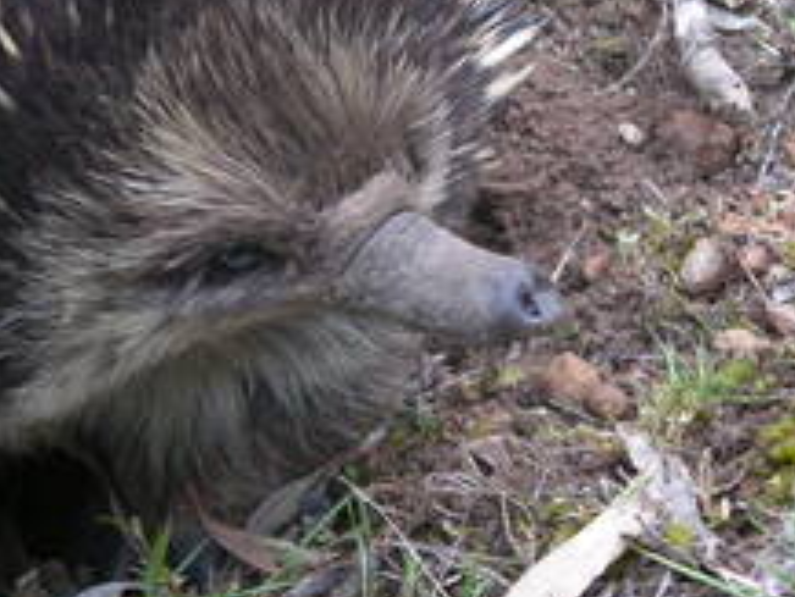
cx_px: 180
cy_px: 251
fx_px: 3470
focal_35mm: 151
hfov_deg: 13.0
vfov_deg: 9.8
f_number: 3.6
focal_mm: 17.4
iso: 200
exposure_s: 1/8
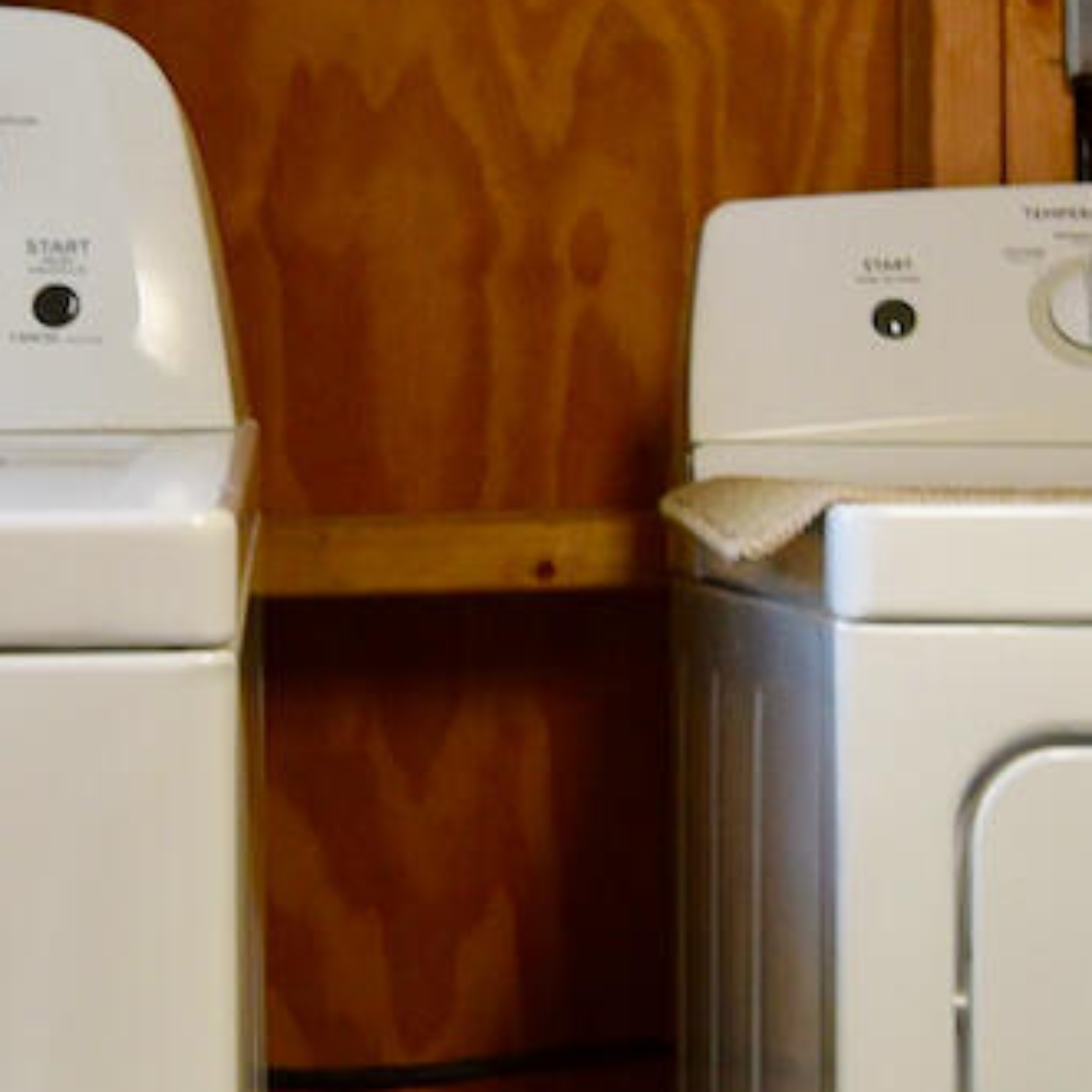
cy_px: 407
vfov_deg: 16.1
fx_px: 3855
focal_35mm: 108
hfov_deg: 16.1
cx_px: 432
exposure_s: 1/80
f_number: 4.5
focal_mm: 14
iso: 800
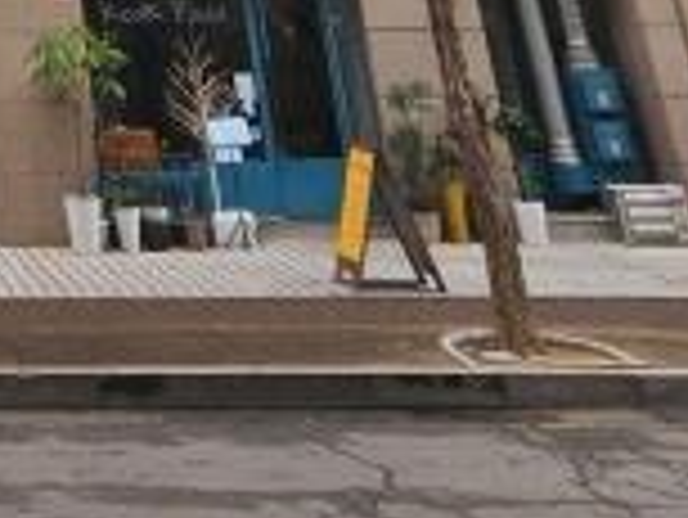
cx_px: -270
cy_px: -820
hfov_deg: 24.0
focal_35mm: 68
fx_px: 1353
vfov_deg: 13.5
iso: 50
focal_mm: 2.2
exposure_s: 1/744
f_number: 2.2
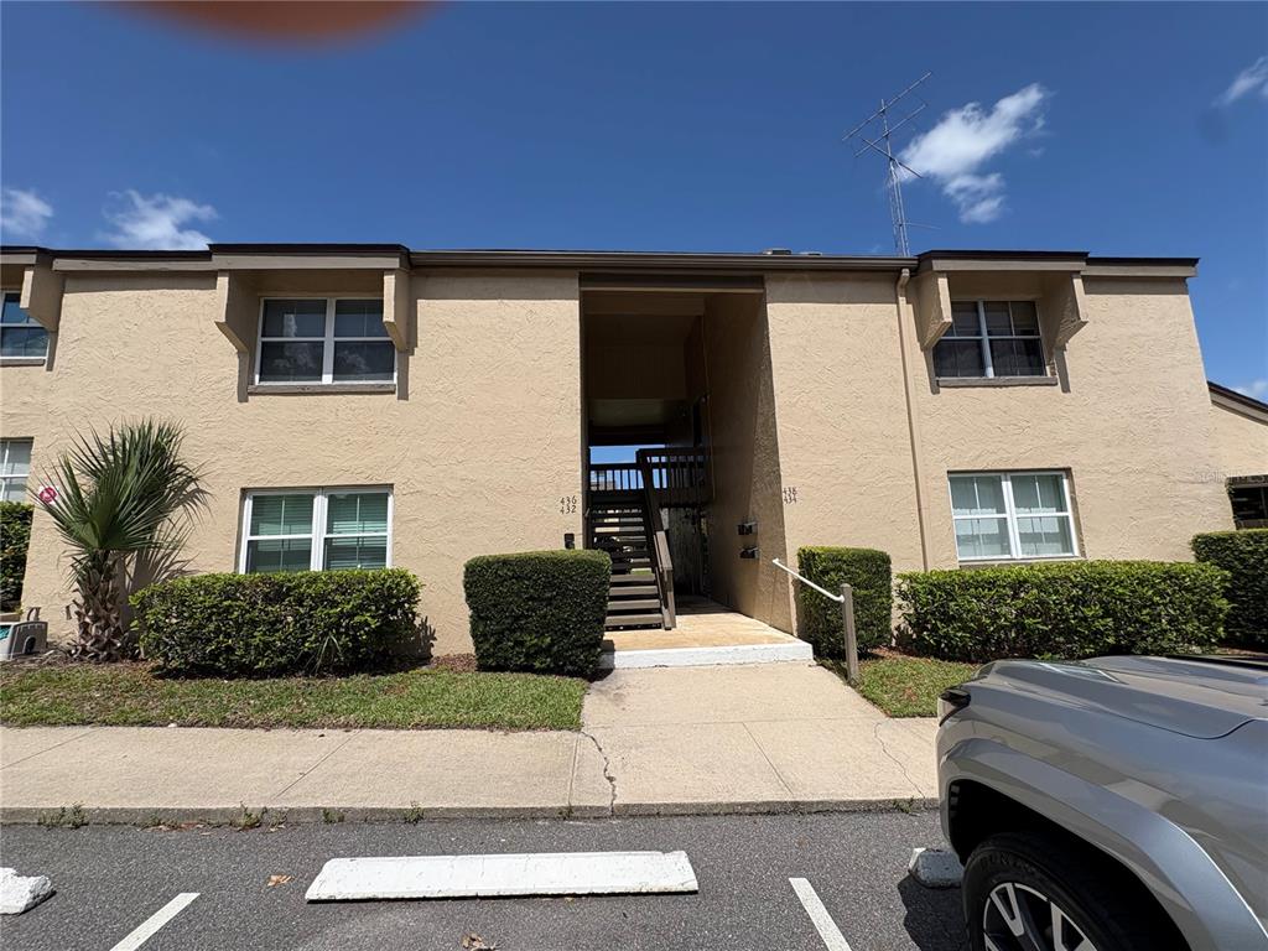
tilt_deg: +9.1
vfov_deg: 85.7
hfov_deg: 102.1
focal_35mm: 14
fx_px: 513
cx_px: 634
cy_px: 476
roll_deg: +2.1
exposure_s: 1/3106
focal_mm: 2.22
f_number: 2.2
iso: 50
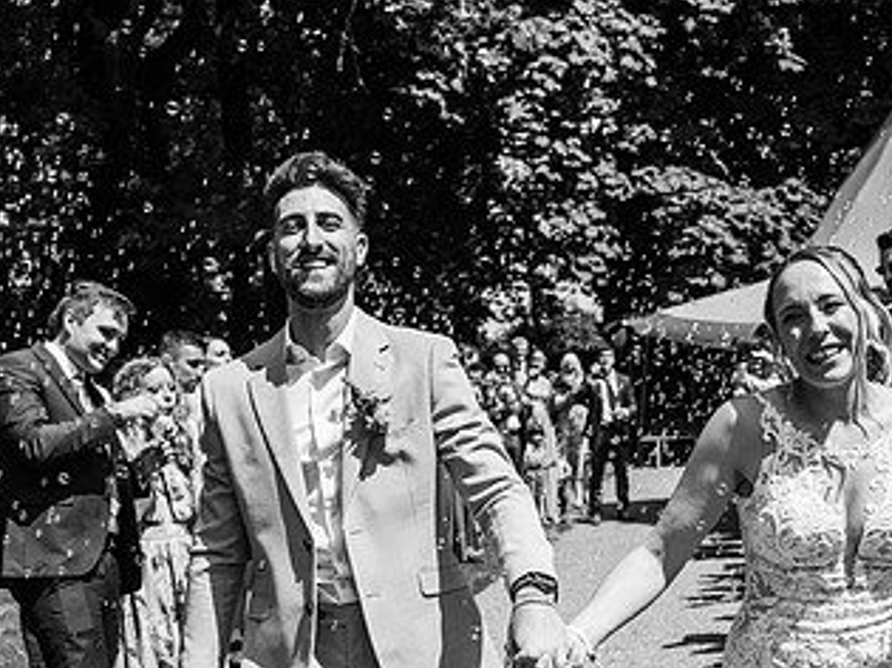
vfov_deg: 23.4
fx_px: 1597
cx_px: 583
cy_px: 490
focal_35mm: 62
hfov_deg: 31.0
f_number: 4.5
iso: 100
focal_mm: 35
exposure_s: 1/1000
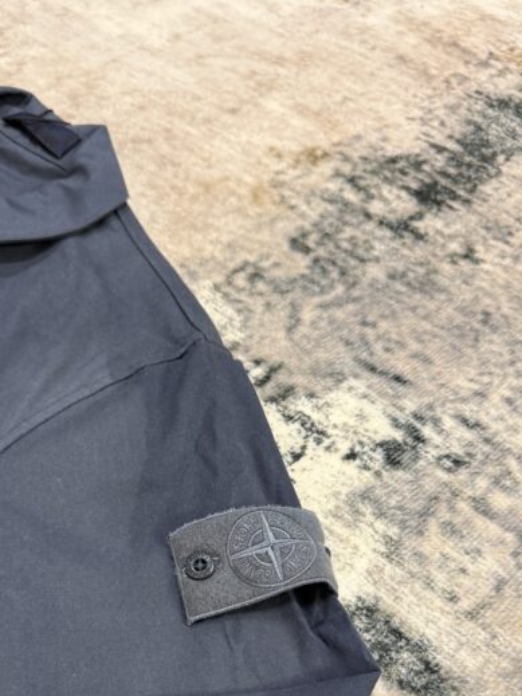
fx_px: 744
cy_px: 526
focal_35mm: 37
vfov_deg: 48.2
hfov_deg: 38.3
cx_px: 188
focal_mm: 6.76
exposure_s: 1/50
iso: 200
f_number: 1.78
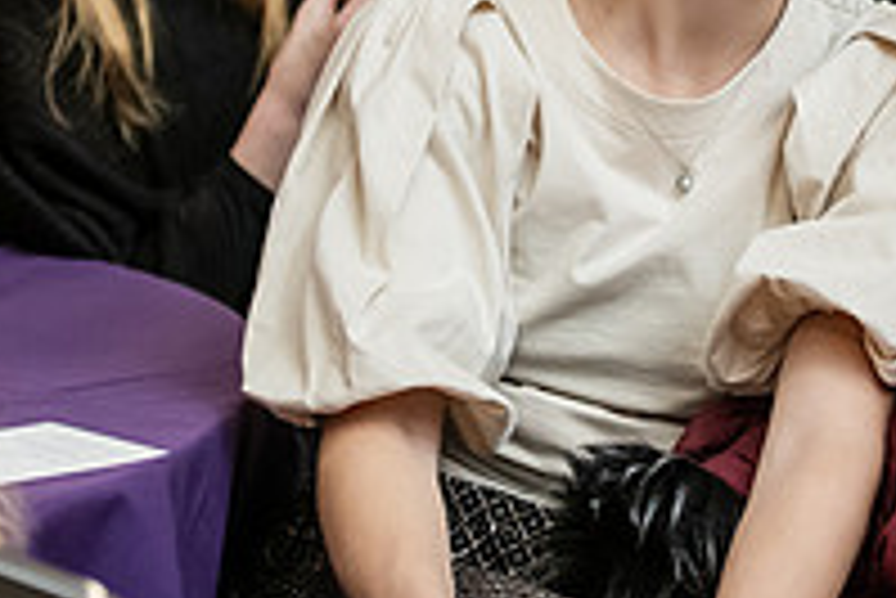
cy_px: -250
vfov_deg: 5.9
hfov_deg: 8.8
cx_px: 765
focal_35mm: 233
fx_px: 5803
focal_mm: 80
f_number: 3.2
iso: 2000
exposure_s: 1/200
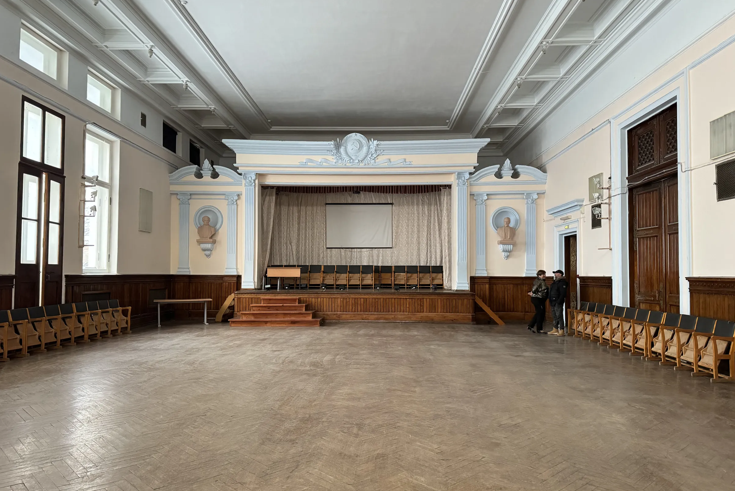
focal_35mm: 25
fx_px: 510
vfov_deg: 51.3
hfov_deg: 71.5
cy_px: 255
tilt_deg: +2.5
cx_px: 367
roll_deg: -0.4
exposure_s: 1/50
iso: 800
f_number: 1.78
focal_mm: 6.86
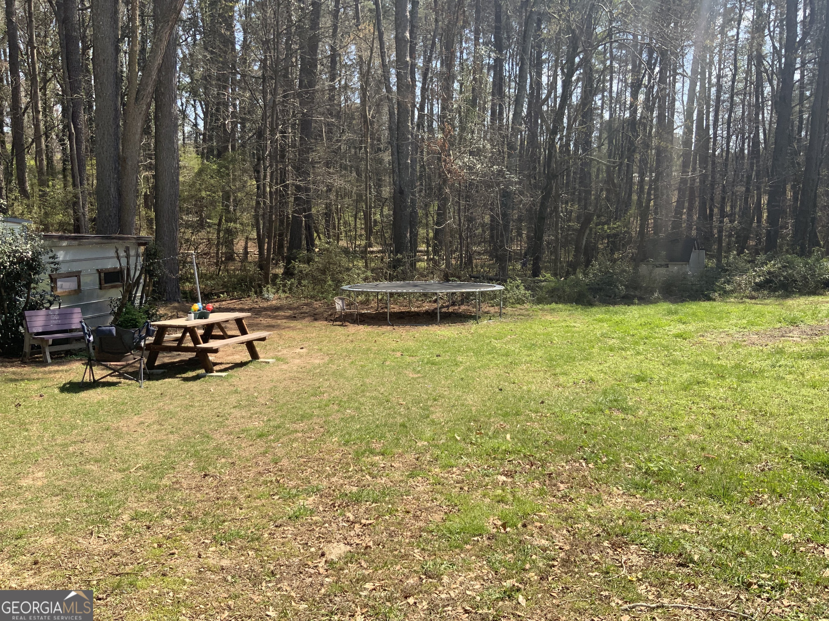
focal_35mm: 29
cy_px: 310
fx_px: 695
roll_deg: +0.5
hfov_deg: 61.7
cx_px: 414
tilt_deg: -7.5
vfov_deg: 48.2
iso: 16
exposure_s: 1/869
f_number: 1.8
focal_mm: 3
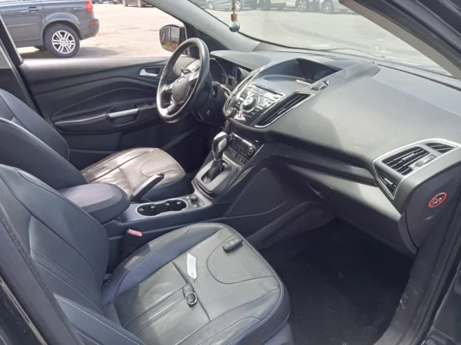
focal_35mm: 28
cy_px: 172
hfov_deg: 63.4
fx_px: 373
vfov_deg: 49.7
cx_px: 230
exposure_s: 1/102
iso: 100
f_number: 2.2
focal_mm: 3.46
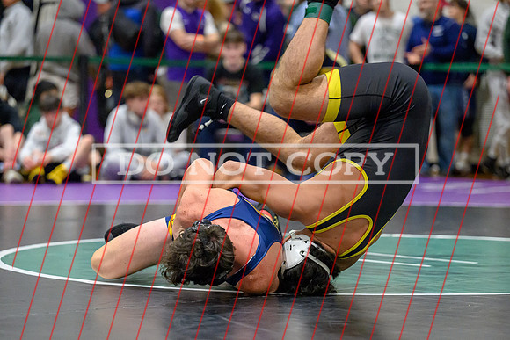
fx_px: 2038
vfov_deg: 9.5
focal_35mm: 144
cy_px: 202
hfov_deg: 14.3
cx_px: 239
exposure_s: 1/800
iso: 9000
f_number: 2.8
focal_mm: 120
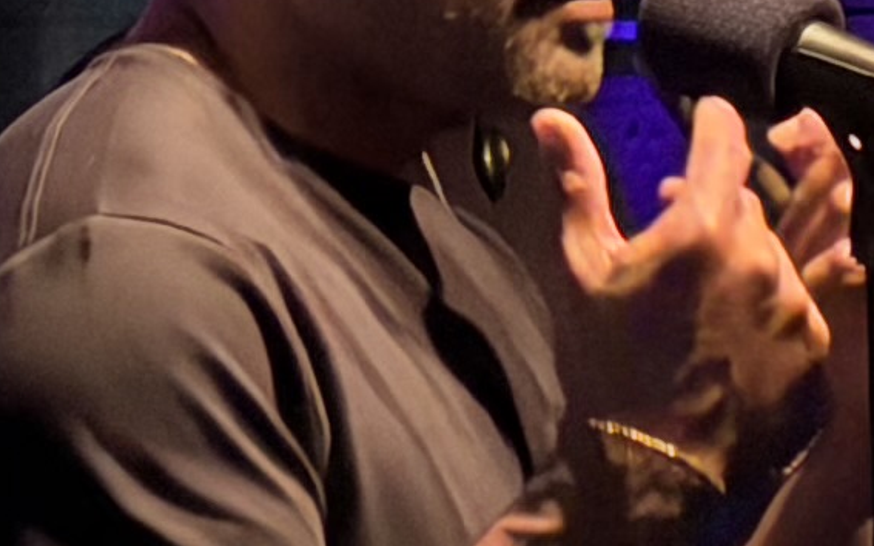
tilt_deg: -1.2
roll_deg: +1.8
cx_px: 464
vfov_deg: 3.6
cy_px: 163
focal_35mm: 362
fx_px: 8620
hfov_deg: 5.8
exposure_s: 1/21
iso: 800
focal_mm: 6.76
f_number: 1.78
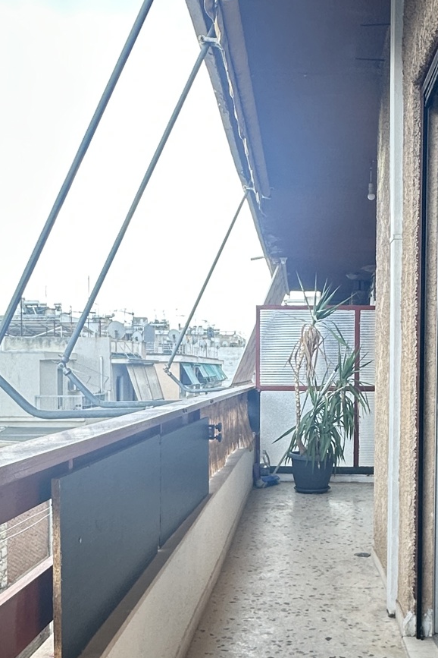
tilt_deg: -1.4
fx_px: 785
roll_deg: -0.5
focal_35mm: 43
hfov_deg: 30.9
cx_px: 302
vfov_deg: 45.2
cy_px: 395
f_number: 2.2
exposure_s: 1/99
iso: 80
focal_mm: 2.22
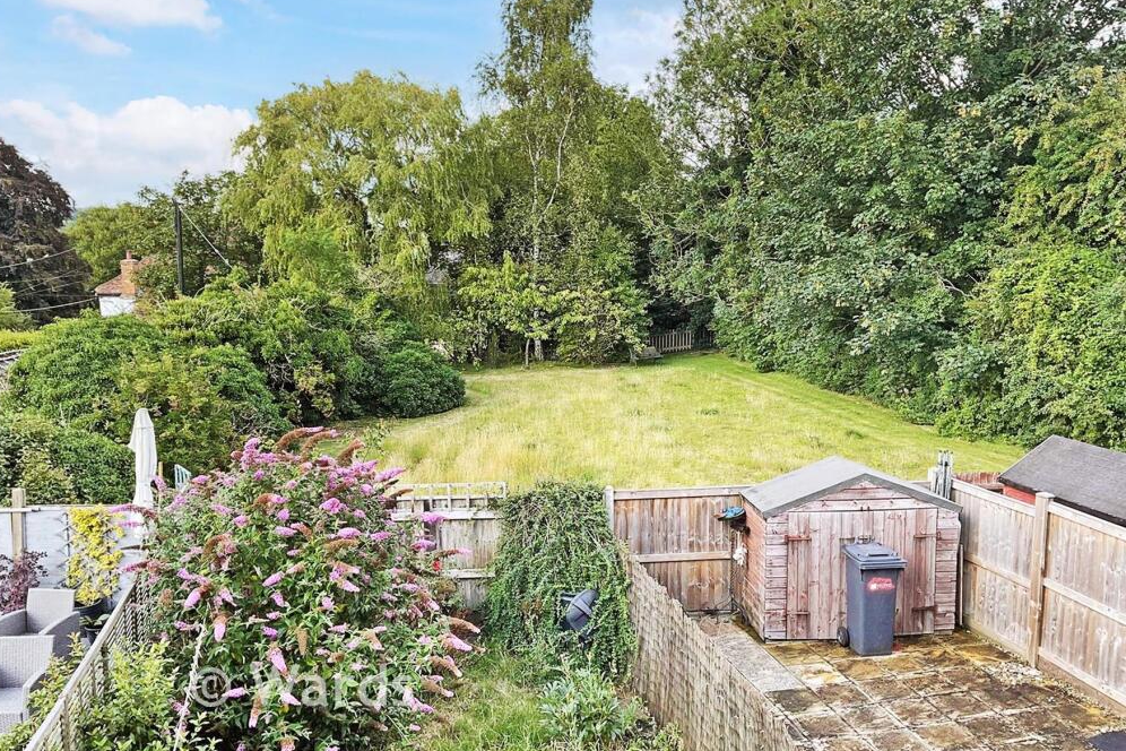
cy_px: 390
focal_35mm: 31
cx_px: 565
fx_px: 970
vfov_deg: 42.3
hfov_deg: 60.3
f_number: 1.8
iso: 16
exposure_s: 1/249
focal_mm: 3
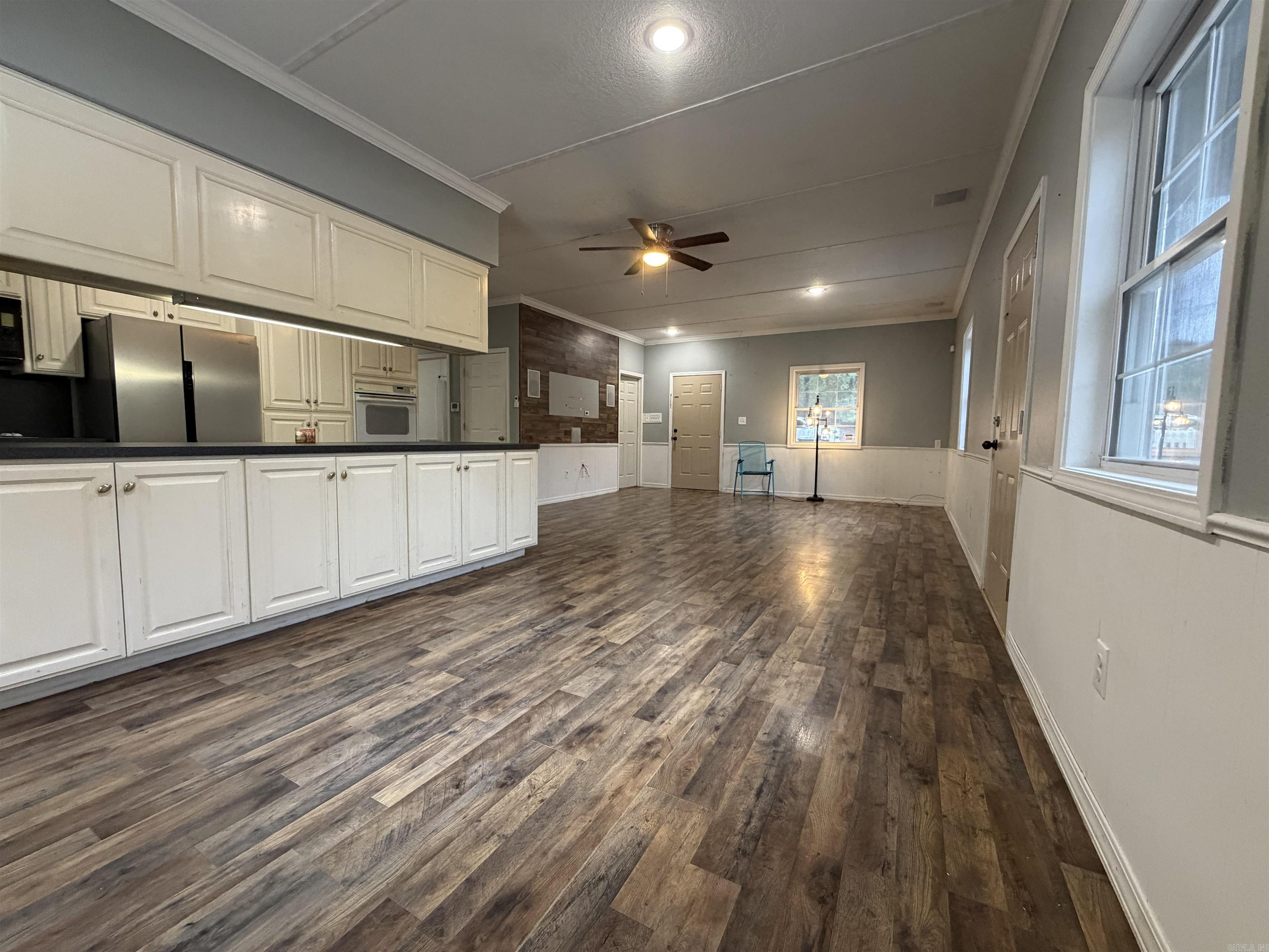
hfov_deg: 102.1
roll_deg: -1.0
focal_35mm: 14
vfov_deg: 85.7
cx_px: 634
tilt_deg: -4.5
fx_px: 513
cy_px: 476
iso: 400
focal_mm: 2.22
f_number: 2.2
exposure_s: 1/60
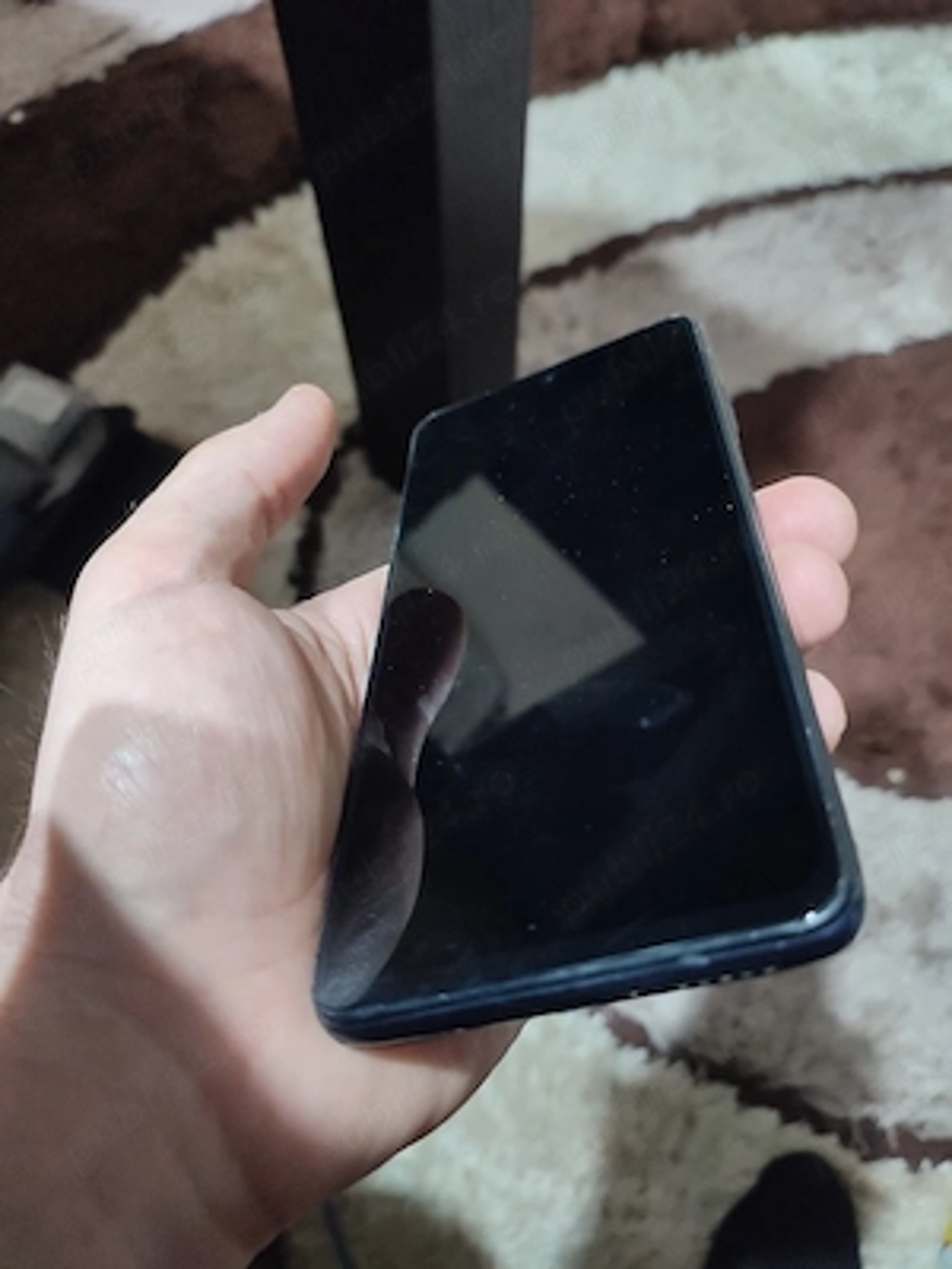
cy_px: 634
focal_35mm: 25
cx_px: 476
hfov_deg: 54.9
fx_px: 917
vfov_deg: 69.4
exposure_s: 1/17
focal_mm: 6.04
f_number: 1.9
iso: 548
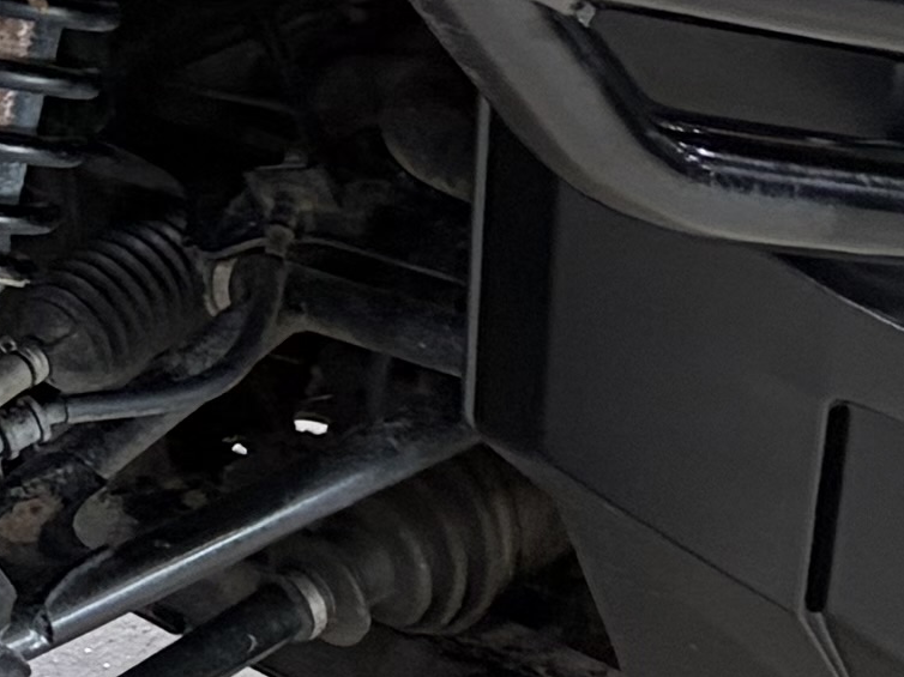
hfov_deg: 9.5
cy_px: -587
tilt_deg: -14.5
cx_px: -785
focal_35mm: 197
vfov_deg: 7.3
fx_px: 5143
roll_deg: -1.6
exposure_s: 1/60
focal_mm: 5.96
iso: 200
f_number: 1.6
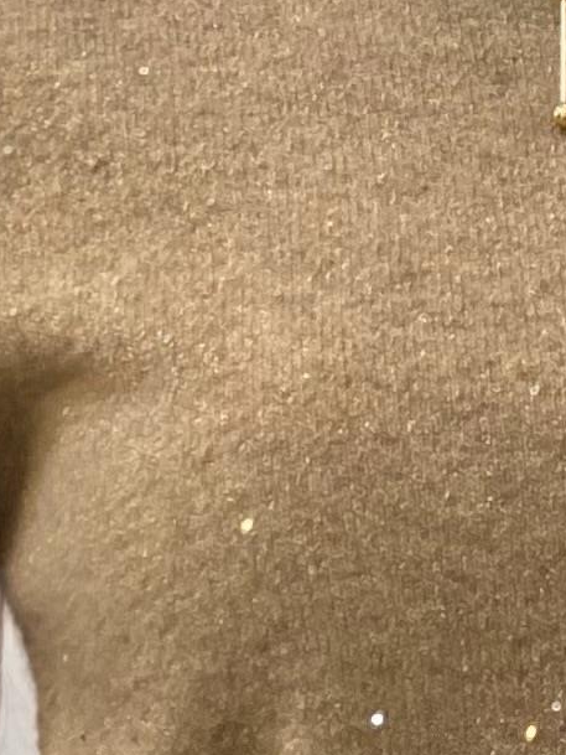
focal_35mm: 344
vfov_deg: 5.7
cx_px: 748
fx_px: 7497
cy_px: -5
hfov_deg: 4.3
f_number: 2
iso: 64
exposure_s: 1/100
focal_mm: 6
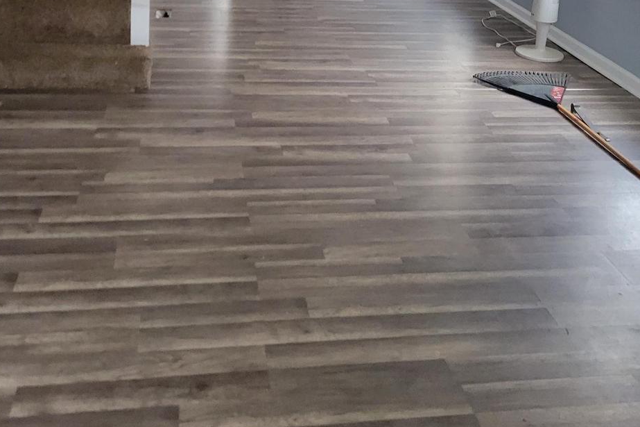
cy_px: 11
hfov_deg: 43.6
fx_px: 800
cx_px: 324
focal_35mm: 45
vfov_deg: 28.2
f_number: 1.8
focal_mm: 5.4
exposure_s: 1/120
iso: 320
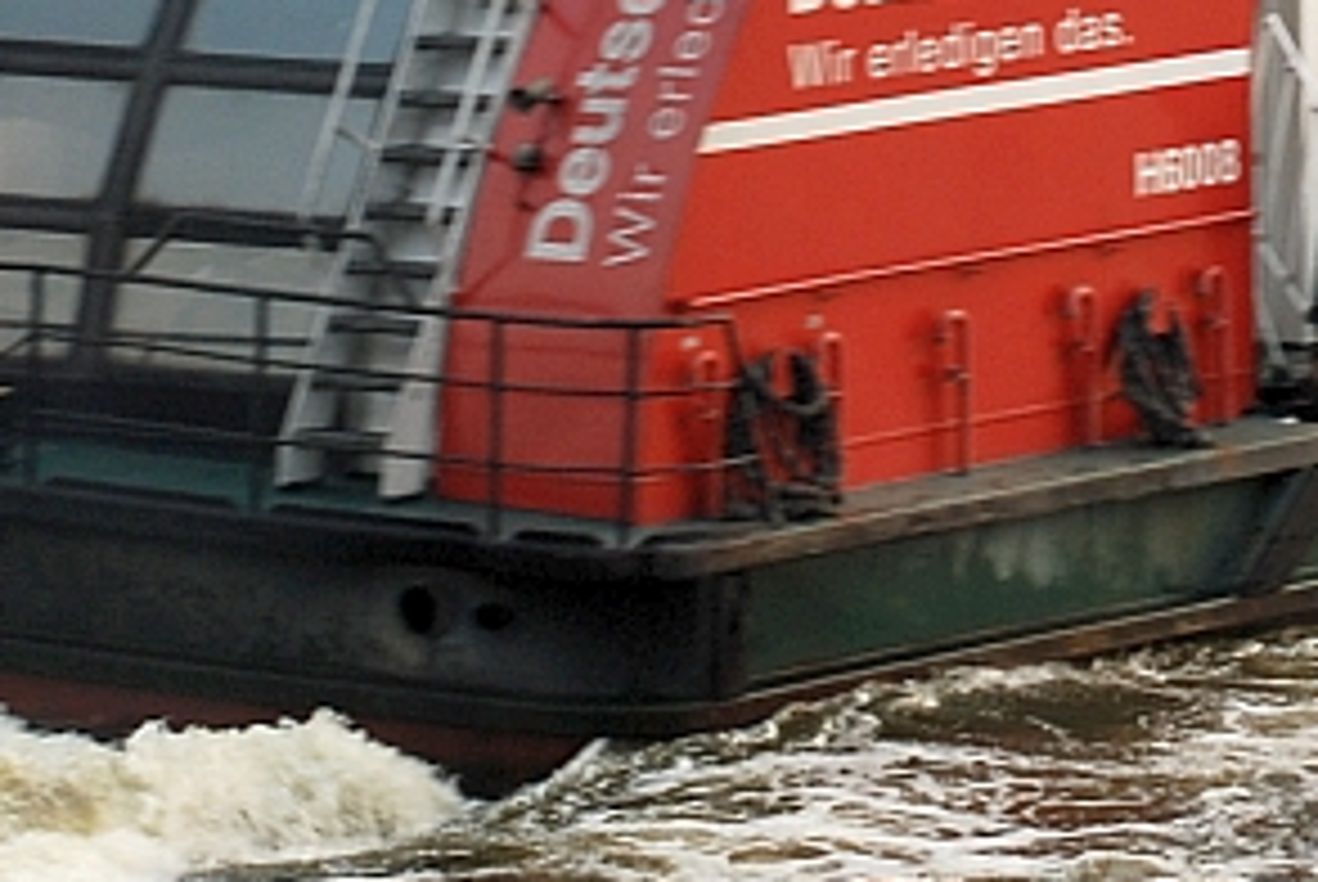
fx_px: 10005
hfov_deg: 7.5
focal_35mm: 273
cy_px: -497
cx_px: 1394
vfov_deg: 5.0
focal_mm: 52
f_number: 7.1
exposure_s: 1/60
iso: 200
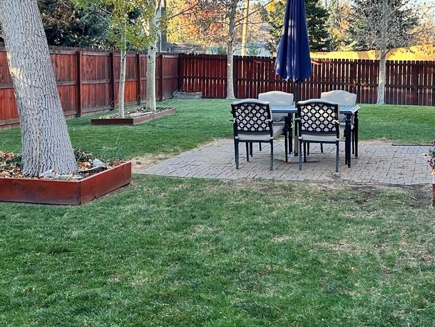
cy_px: 89
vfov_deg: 24.2
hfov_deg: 32.2
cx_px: 223
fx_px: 754
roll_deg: +0.0
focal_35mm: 60
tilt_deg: -4.3
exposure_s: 1/327
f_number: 1.5
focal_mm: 5.7
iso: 50
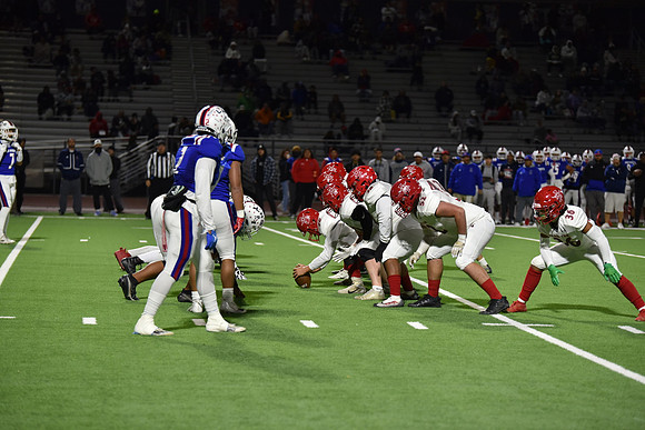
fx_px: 2330
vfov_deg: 10.6
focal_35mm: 130
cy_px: 215
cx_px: 322
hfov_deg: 15.8
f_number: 2.8
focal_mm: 130
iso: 2000
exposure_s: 1/500
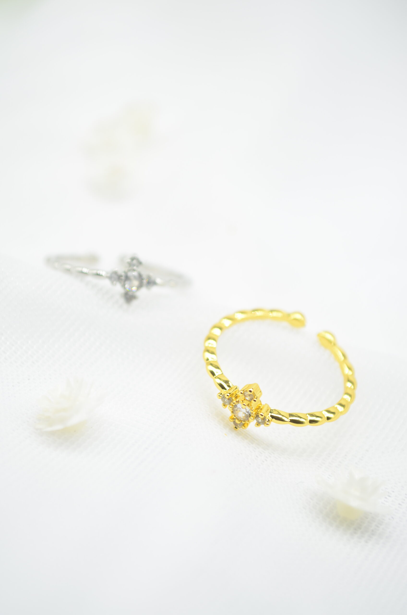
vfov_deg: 28.1
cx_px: 204
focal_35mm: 72
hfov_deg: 18.8
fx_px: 1226
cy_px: 308
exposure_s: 1/60
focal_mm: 48
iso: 100
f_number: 5.6
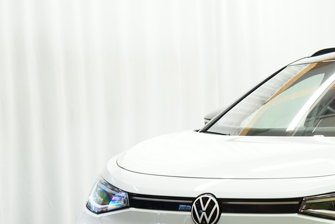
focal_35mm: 143
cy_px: 200
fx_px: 1331
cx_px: 350
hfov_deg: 14.1
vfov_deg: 9.6
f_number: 5
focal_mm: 68
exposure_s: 1/15
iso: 500
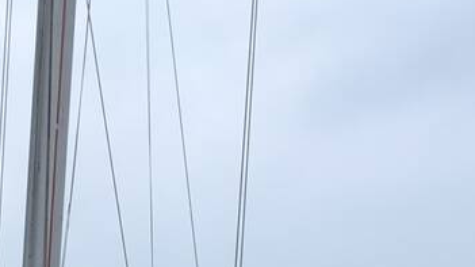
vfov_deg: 7.5
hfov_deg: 14.9
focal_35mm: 144
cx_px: 158
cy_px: 774
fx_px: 1813
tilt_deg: -4.4
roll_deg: -2.7
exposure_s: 1/396
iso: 25
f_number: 2.2
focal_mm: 4.15
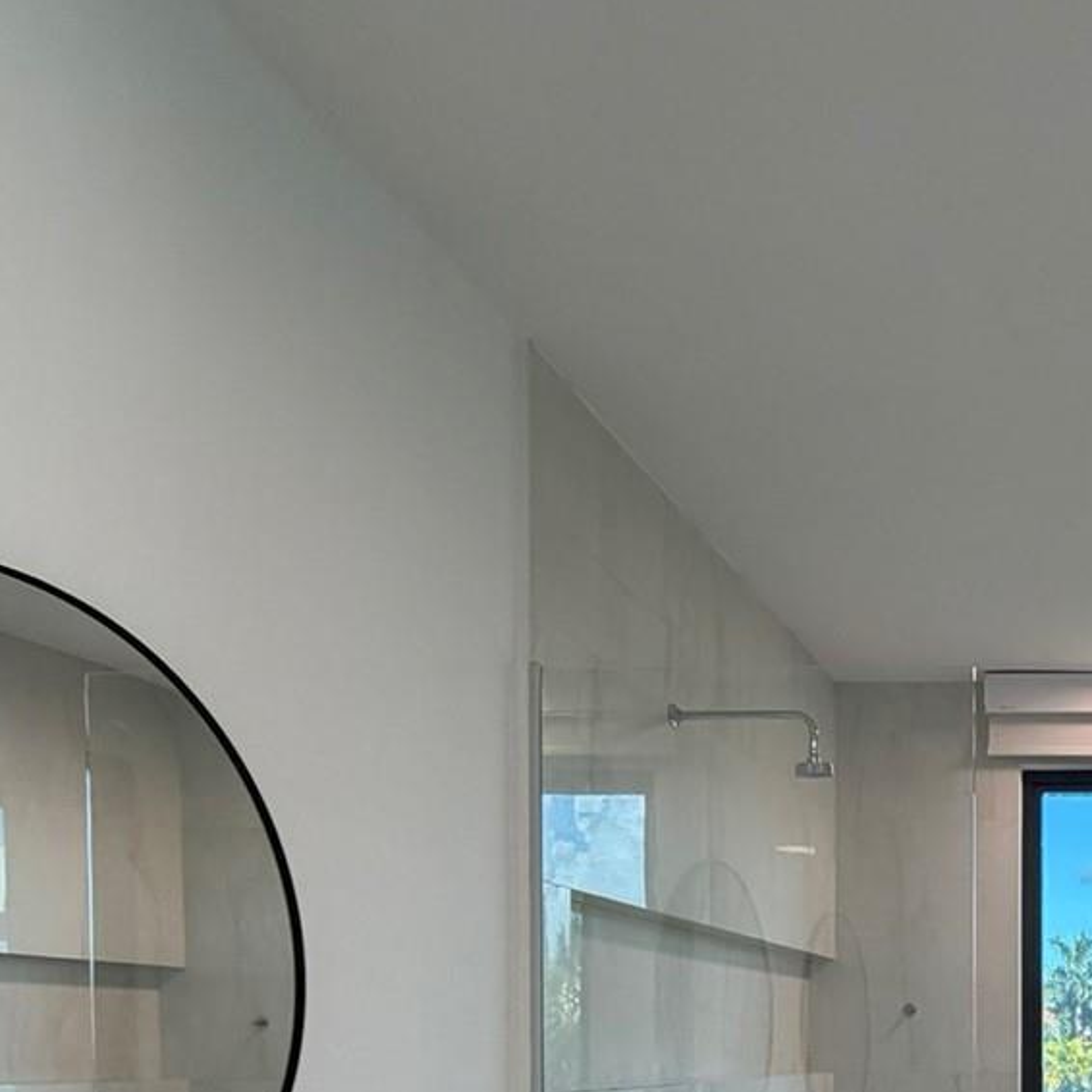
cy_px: 1059
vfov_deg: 41.8
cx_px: 1158
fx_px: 1249
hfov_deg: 39.8
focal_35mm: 35
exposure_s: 1/120
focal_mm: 2.22
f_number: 2.2
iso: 200
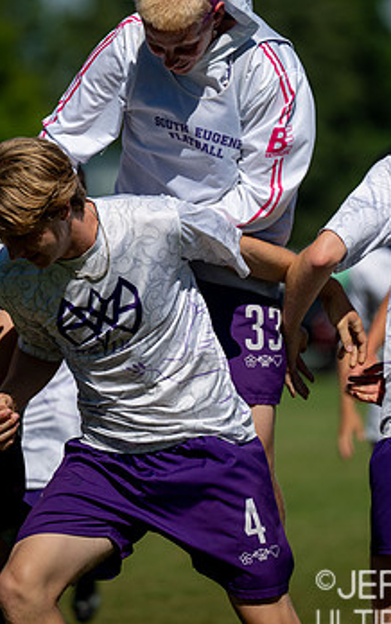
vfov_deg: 5.1
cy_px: 235
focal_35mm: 415
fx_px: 7064
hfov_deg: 3.2
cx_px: 260
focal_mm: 200
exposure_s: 1/6400
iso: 64
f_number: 2.8
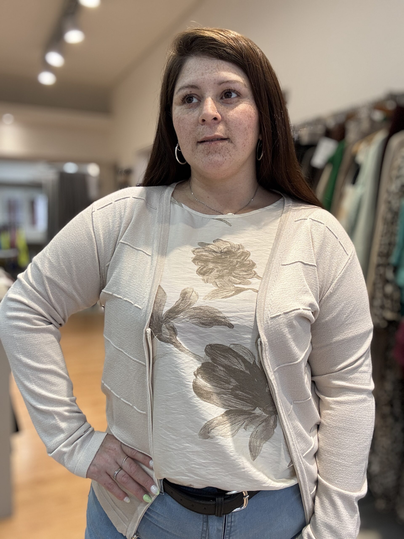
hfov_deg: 46.8
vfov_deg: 60.0
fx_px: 467
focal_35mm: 30
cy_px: 270
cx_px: 202
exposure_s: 1/50
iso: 80
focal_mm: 2.69
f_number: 1.9
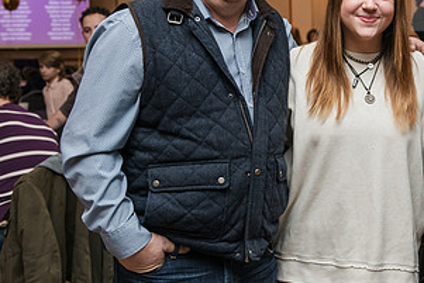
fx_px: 907
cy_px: 84
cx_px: 369
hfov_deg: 25.6
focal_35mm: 77
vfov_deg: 17.7
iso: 1600
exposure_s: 1/200
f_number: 4
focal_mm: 40
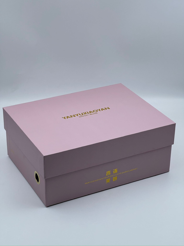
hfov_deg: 19.1
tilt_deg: -25.8
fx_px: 546
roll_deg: +0.2
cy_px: 123
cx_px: 92
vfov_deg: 25.3
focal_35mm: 77
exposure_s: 1/99
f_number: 2.8
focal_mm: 9
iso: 32
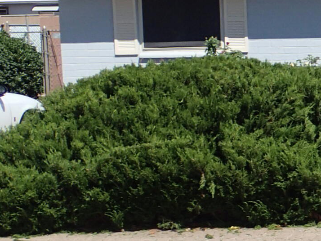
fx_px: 1364
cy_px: 198
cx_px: 528
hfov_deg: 12.5
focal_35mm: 147
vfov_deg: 10.1
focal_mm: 6.42
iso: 100
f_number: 10
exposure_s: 1/125
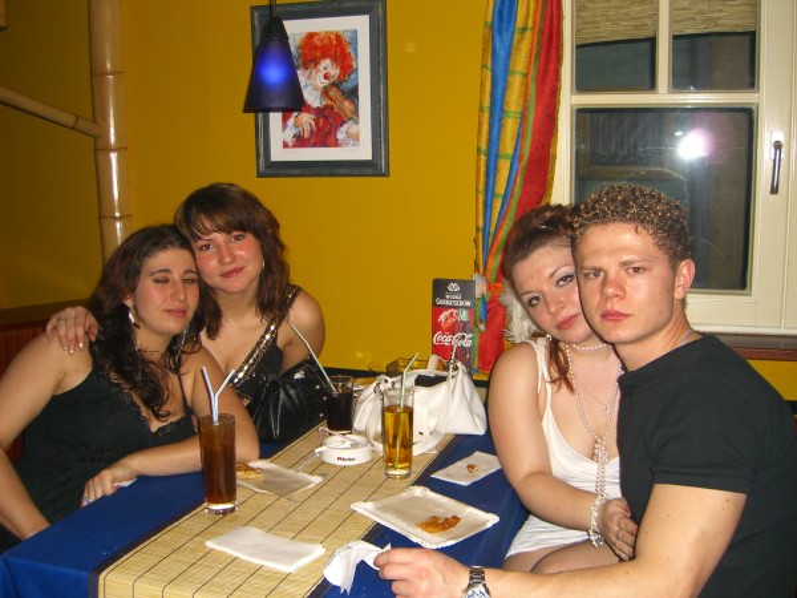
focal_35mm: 38
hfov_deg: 49.0
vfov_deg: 37.7
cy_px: 299
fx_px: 875
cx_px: 398
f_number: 2.8
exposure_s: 1/60
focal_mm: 7.9
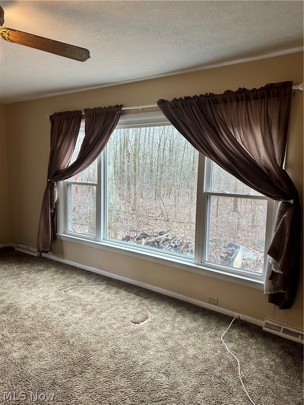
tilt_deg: -6.8
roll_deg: -1.4
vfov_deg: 67.3
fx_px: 304
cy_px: 202
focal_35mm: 26
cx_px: 152
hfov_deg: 53.1
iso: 100
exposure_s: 1/120
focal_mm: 5.7
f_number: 1.5
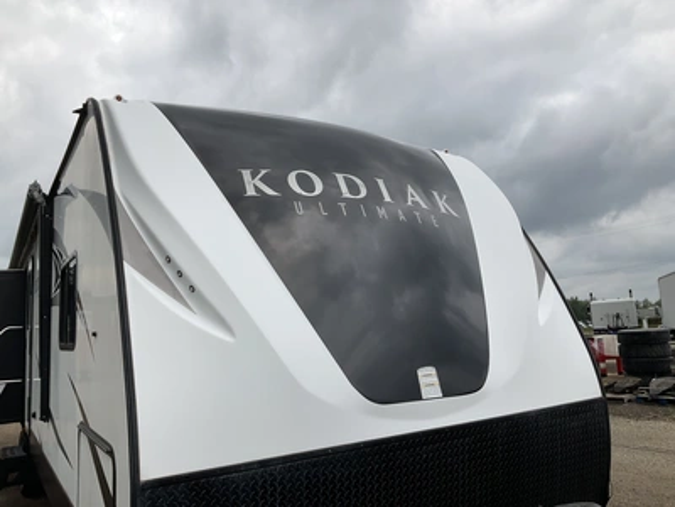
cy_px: 254
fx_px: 565
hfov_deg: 61.7
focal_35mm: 29
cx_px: 338
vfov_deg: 48.2
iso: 25
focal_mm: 3
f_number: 1.8
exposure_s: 1/1412
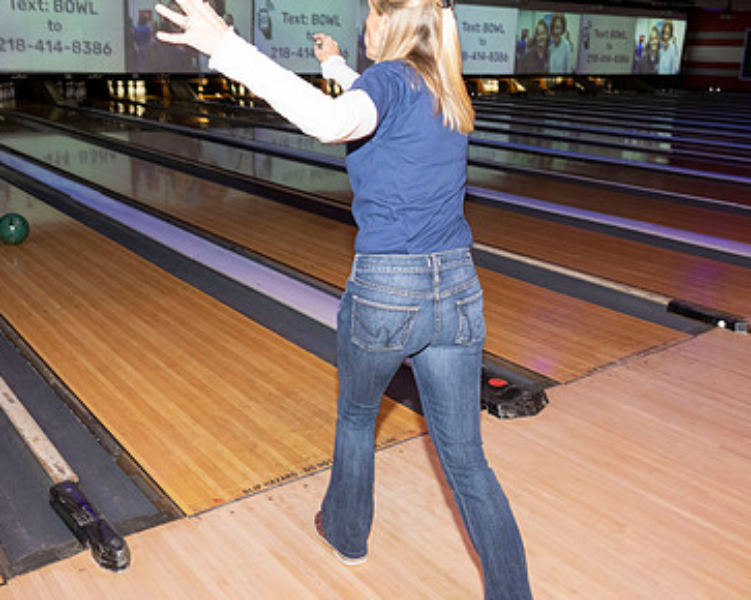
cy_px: 268
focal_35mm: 36
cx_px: 356
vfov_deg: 41.1
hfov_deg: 50.3
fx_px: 800
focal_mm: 24
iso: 2000
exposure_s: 1/100
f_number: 5.6
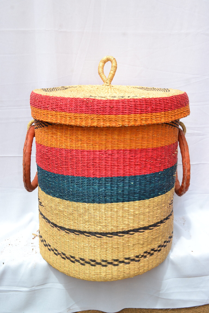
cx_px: 104
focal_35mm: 39
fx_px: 340
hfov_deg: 34.2
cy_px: 156
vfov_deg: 49.6
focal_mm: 26
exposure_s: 1/60
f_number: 5.6
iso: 100
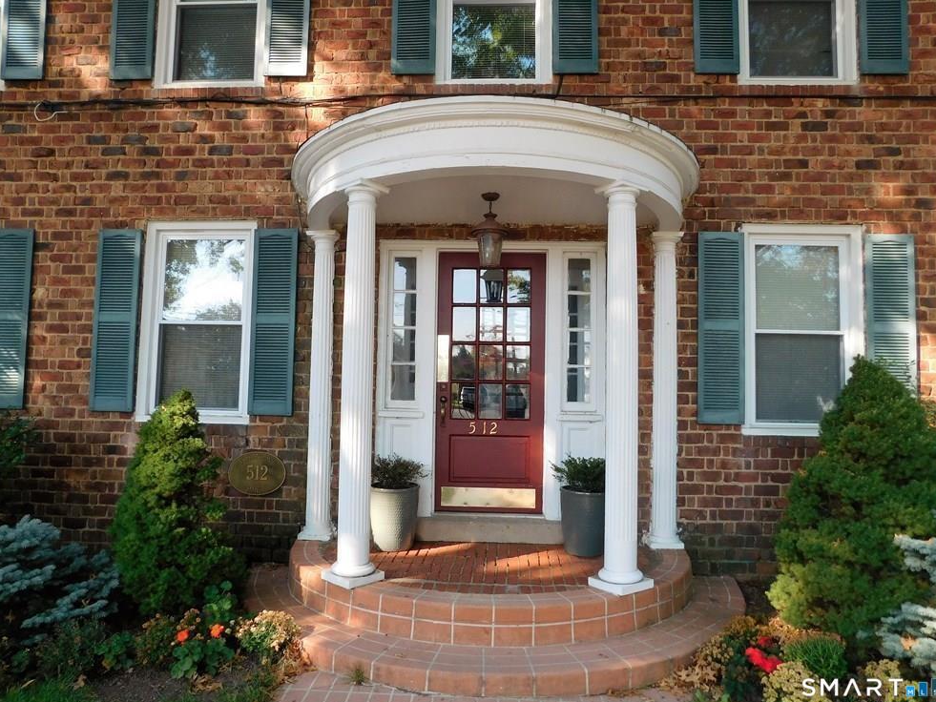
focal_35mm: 24
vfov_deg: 56.8
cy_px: 350
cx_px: 471
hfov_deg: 71.6
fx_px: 649
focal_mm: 4
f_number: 3
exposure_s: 1/200
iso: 125
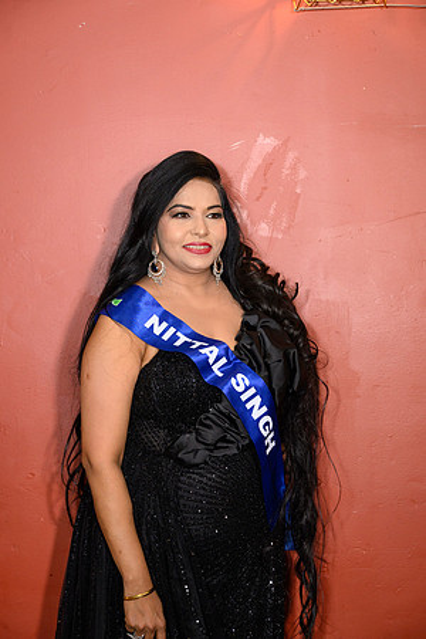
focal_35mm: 70
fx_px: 1242
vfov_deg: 28.8
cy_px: 320
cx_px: 213
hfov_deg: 19.5
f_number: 4
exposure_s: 1/200
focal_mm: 70
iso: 1250
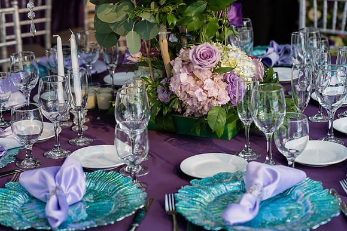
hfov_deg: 27.7
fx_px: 704
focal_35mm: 73
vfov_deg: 18.7
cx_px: 174
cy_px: 116
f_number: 4
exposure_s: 1/400
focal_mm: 73
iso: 1000
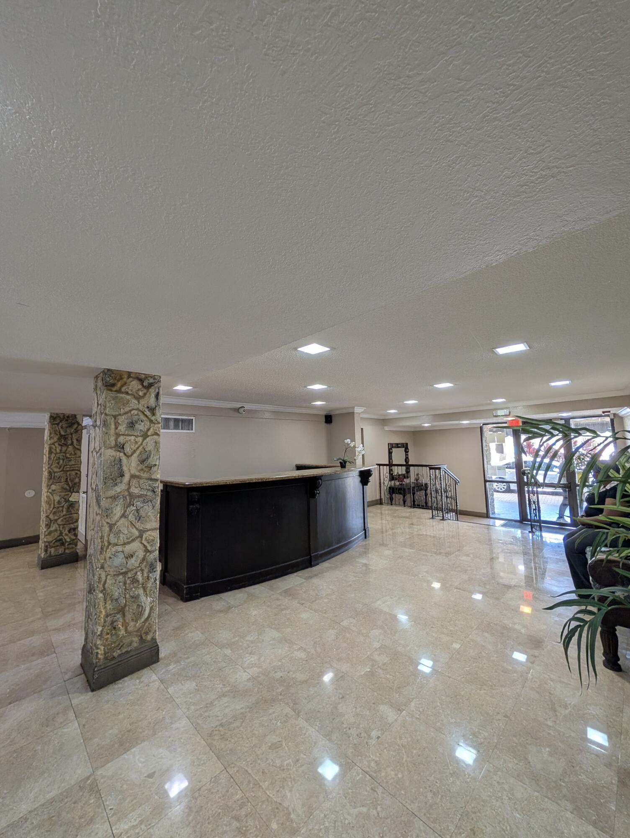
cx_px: 315
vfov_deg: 110.5
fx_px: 291
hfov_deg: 94.6
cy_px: 419
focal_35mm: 12
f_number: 1.7
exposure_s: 1/40
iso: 55
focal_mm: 2.02
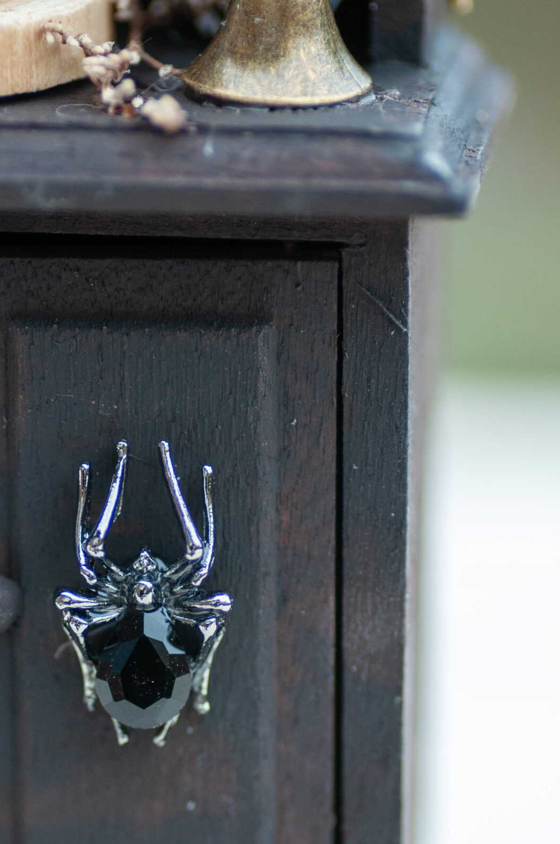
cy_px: 629
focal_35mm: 217
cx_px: 133
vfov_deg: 9.5
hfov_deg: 6.3
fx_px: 5076
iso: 500
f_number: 4.5
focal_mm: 90
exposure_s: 1/400
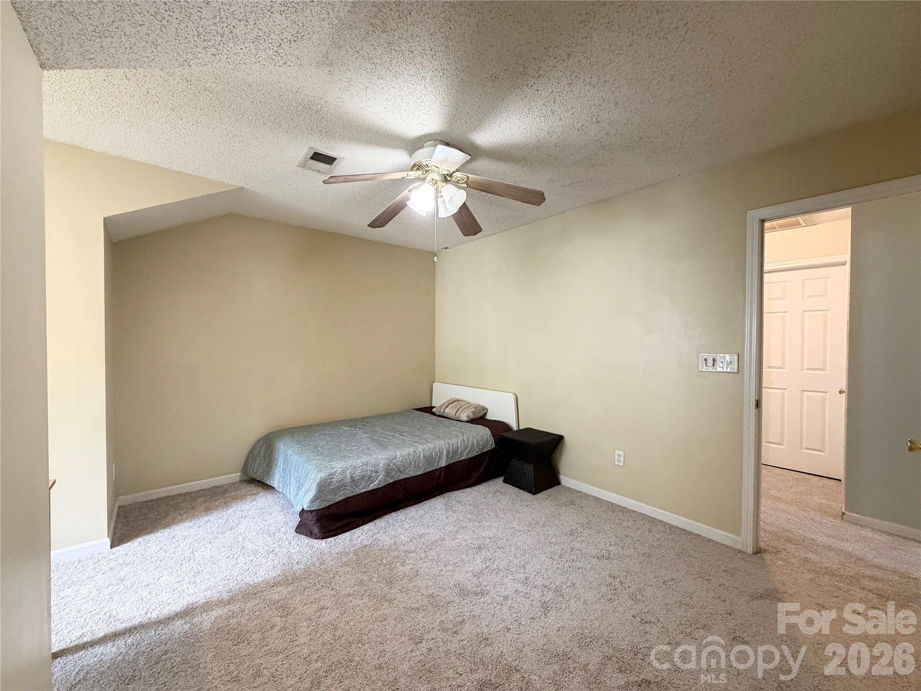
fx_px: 372
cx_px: 460
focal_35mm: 14
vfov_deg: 85.7
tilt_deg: -0.7
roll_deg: -0.3
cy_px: 346
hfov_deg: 102.1
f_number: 2.2
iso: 400
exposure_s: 1/60
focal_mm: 2.22
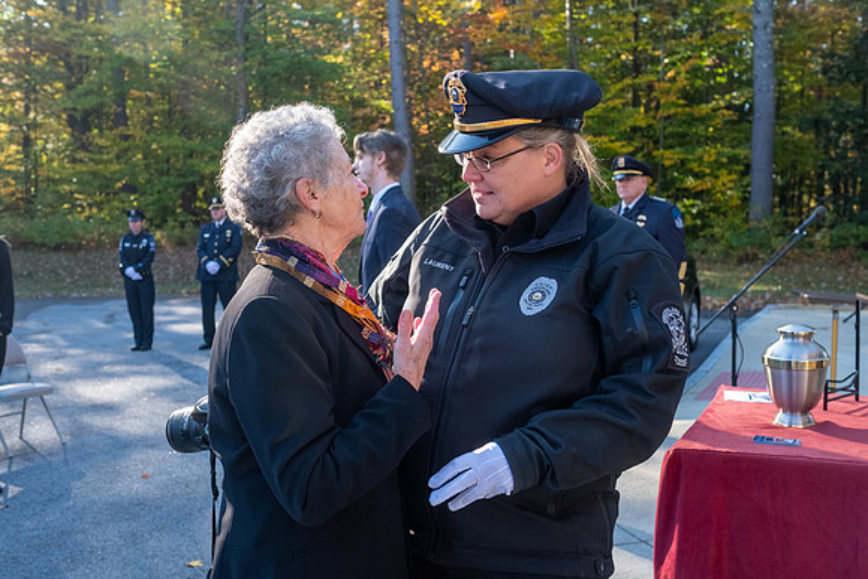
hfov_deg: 51.0
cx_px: 444
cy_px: 290
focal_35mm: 38
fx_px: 910
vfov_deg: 35.3
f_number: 4
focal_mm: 23
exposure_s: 1/640
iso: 800
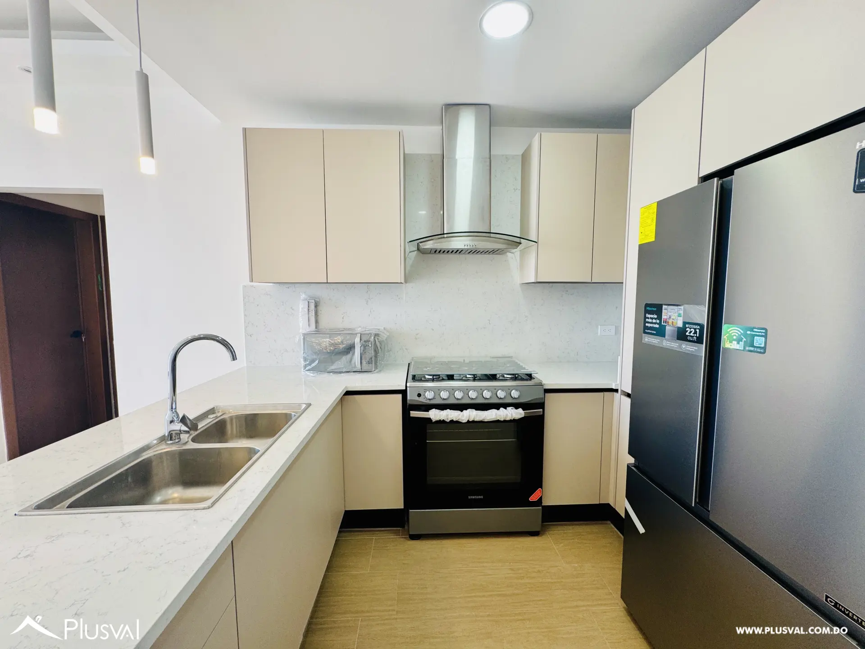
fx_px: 350
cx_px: 432
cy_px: 324
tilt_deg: -4.2
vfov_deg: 85.7
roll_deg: +0.3
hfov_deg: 102.1
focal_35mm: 14
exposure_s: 1/99
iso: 64
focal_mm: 2.22
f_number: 2.2
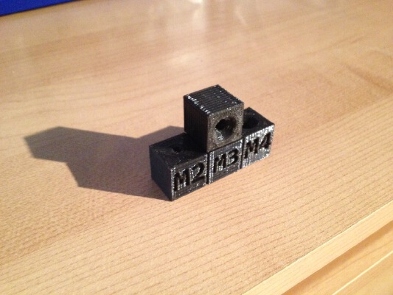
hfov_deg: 52.6
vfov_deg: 40.7
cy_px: 148
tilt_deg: -41.2
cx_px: 196
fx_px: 397
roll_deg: +0.0
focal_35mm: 35
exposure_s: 1/15
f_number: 2.4
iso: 400
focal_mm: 4.28
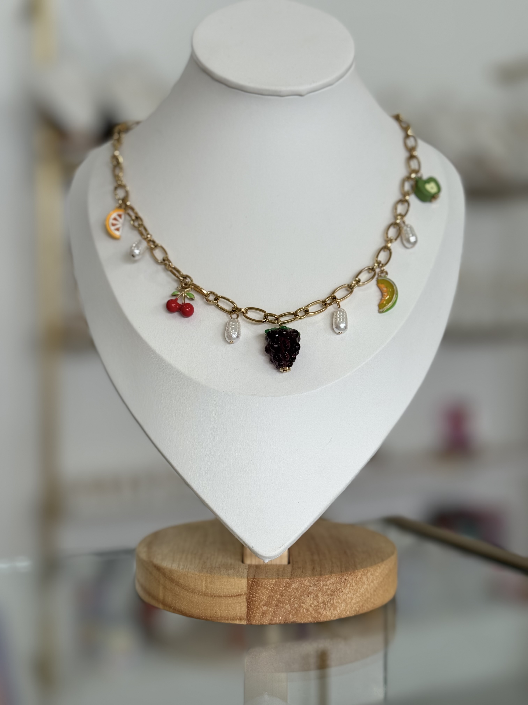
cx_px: 264
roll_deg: +0.2
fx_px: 976
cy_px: 352
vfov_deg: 39.7
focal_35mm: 48
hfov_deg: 30.3
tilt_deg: -3.2
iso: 50
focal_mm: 6.76
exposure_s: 1/161
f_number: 1.78
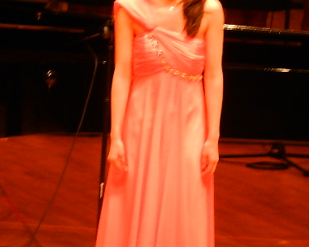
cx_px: 168
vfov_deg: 2.1
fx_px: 6866
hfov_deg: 2.6
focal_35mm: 751
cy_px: 61
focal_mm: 81
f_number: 5.9
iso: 400
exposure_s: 1/8
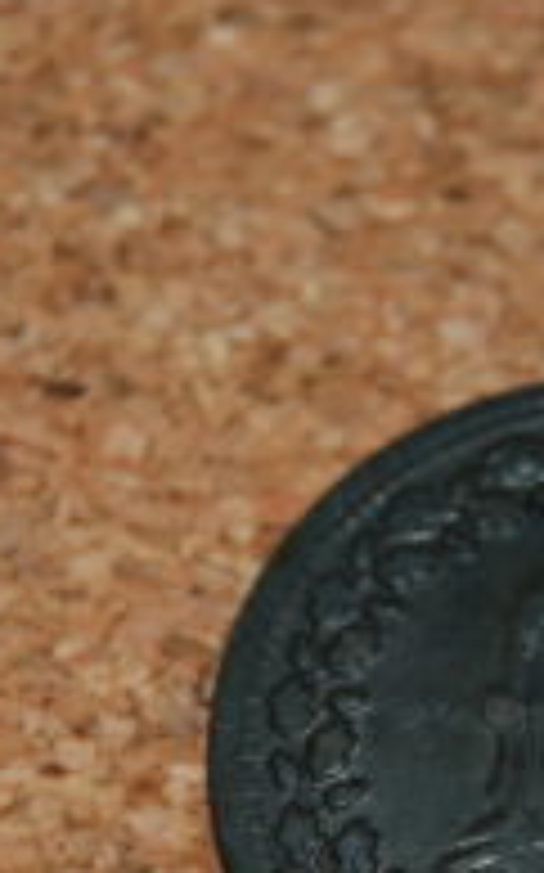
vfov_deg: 10.1
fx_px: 4900
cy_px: 693
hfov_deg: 6.3
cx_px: 582
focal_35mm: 206
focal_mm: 55
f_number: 5.6
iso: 200
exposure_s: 1/60
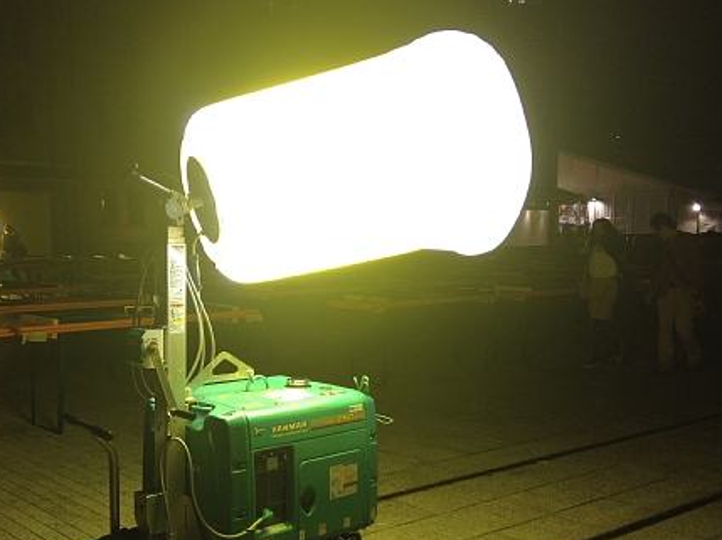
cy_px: 347
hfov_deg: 38.7
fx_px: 1021
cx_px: 266
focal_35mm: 49
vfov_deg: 29.5
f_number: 2.4
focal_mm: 4.28
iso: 80
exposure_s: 1/60
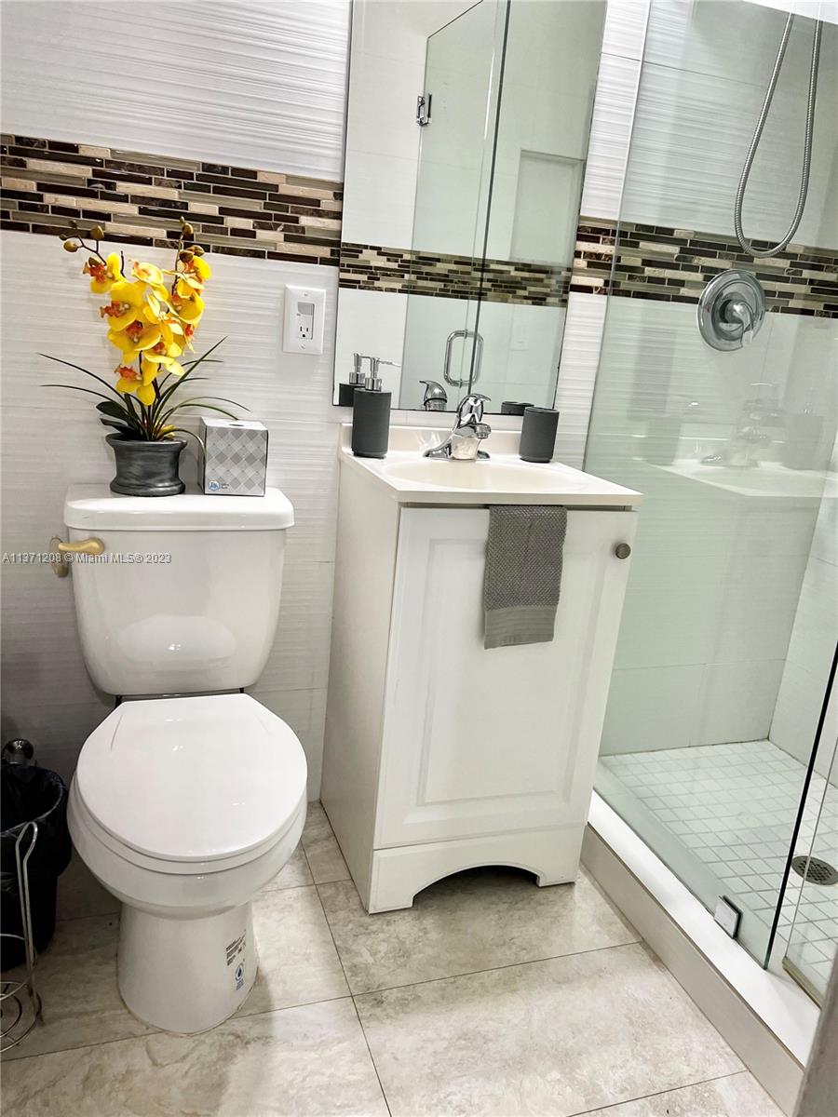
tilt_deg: -15.8
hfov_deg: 53.1
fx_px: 839
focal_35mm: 26
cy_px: 558
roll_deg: -3.9
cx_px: 419
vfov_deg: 67.3
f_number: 1.5
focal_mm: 5.7
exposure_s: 1/120
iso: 100
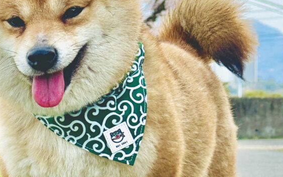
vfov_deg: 6.1
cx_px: 105
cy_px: 97
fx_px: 1667
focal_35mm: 216
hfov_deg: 9.7
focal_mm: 9
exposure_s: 1/358
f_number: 2.8
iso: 32
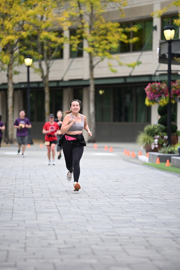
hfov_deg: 6.9
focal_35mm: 200
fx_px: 1499
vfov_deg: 10.3
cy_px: 135
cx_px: 90
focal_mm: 200
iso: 640
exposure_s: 1/1600
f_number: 2.8
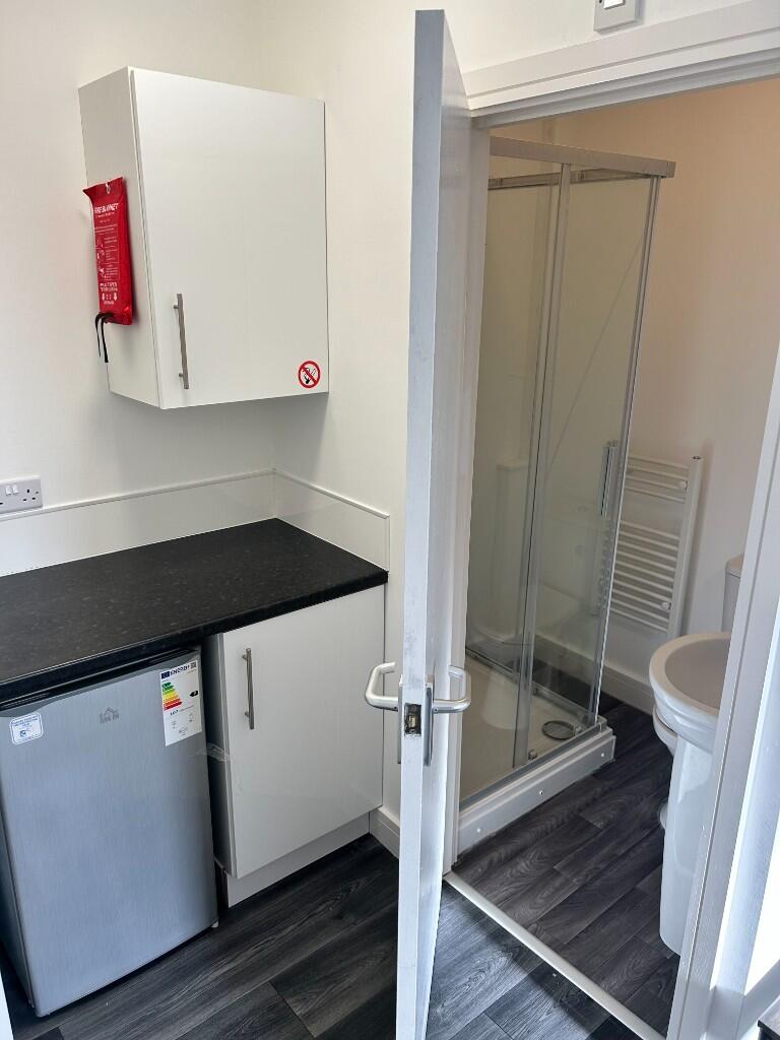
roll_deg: -0.2
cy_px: 520
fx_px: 781
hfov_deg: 53.1
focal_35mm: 26
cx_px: 390
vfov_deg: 67.3
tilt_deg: -18.5
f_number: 1.5
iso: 64
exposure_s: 1/100
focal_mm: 5.7
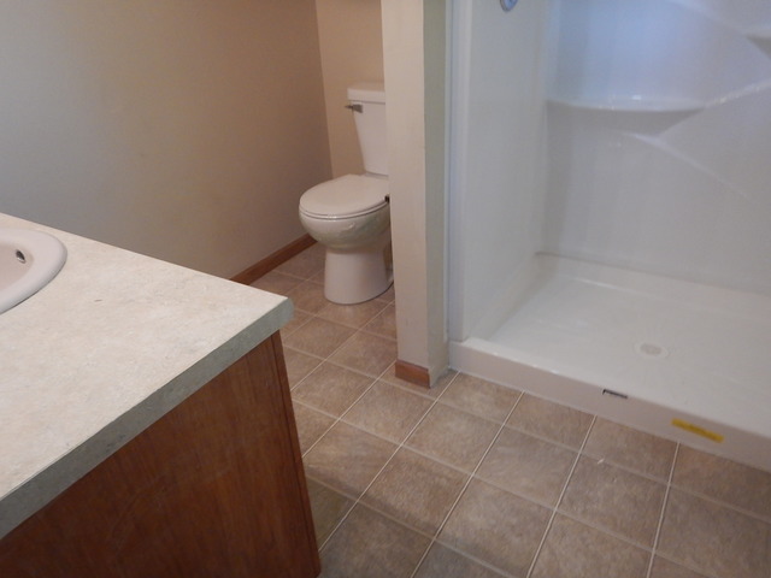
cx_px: 386
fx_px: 535
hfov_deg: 71.6
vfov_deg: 56.8
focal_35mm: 24
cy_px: 289
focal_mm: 4.3
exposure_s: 1/30
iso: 360
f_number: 2.8
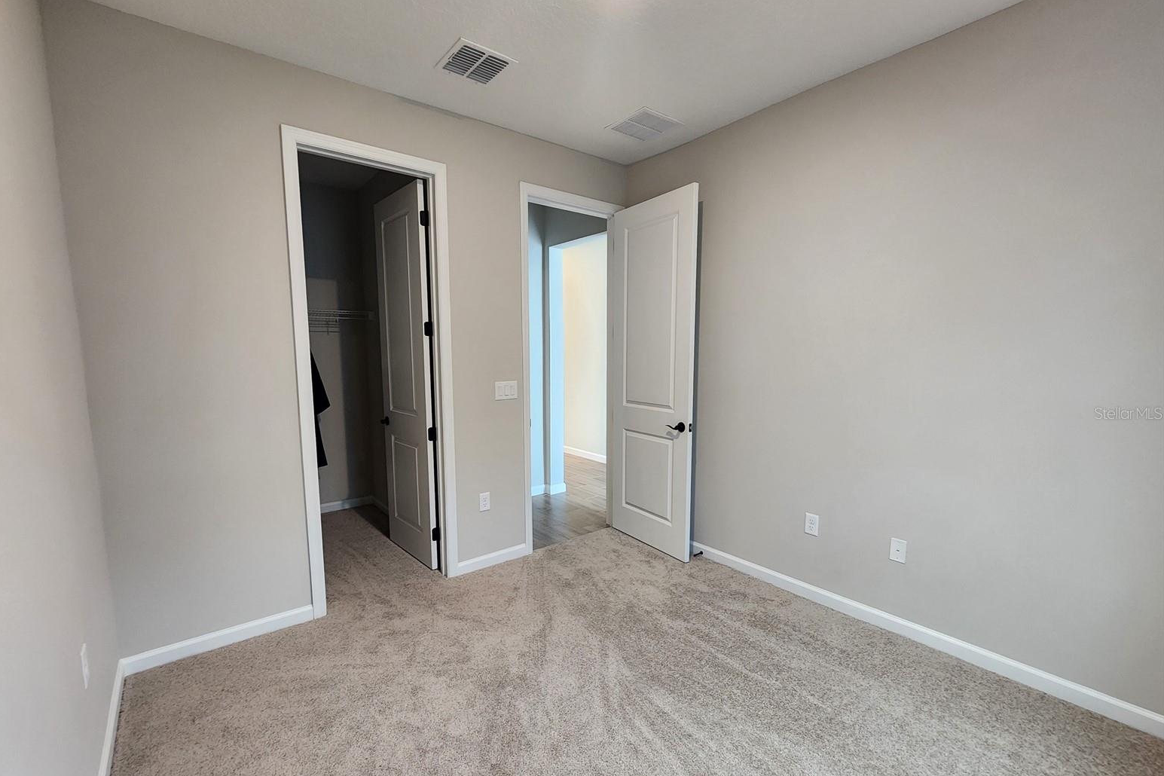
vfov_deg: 81.1
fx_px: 453
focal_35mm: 14
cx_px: 563
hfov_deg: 104.2
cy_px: 413
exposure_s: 1/30
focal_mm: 2.2
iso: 320
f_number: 2.2
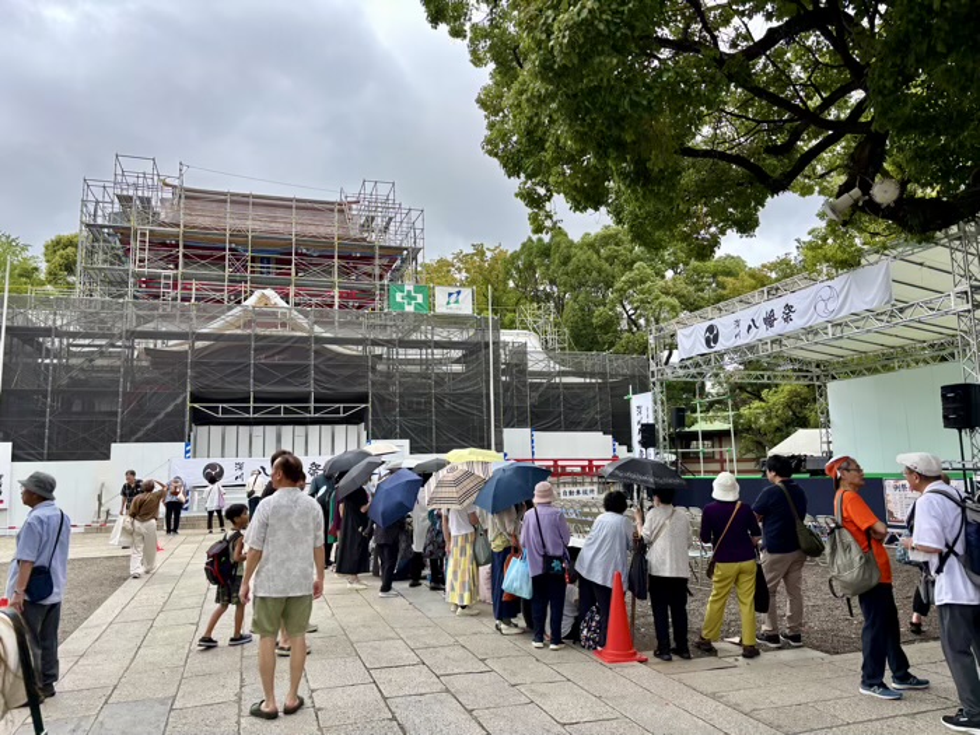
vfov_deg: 53.1
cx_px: 490
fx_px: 736
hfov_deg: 67.3
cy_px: 368
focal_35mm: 26
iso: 50
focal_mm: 5.96
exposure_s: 1/799
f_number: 1.6
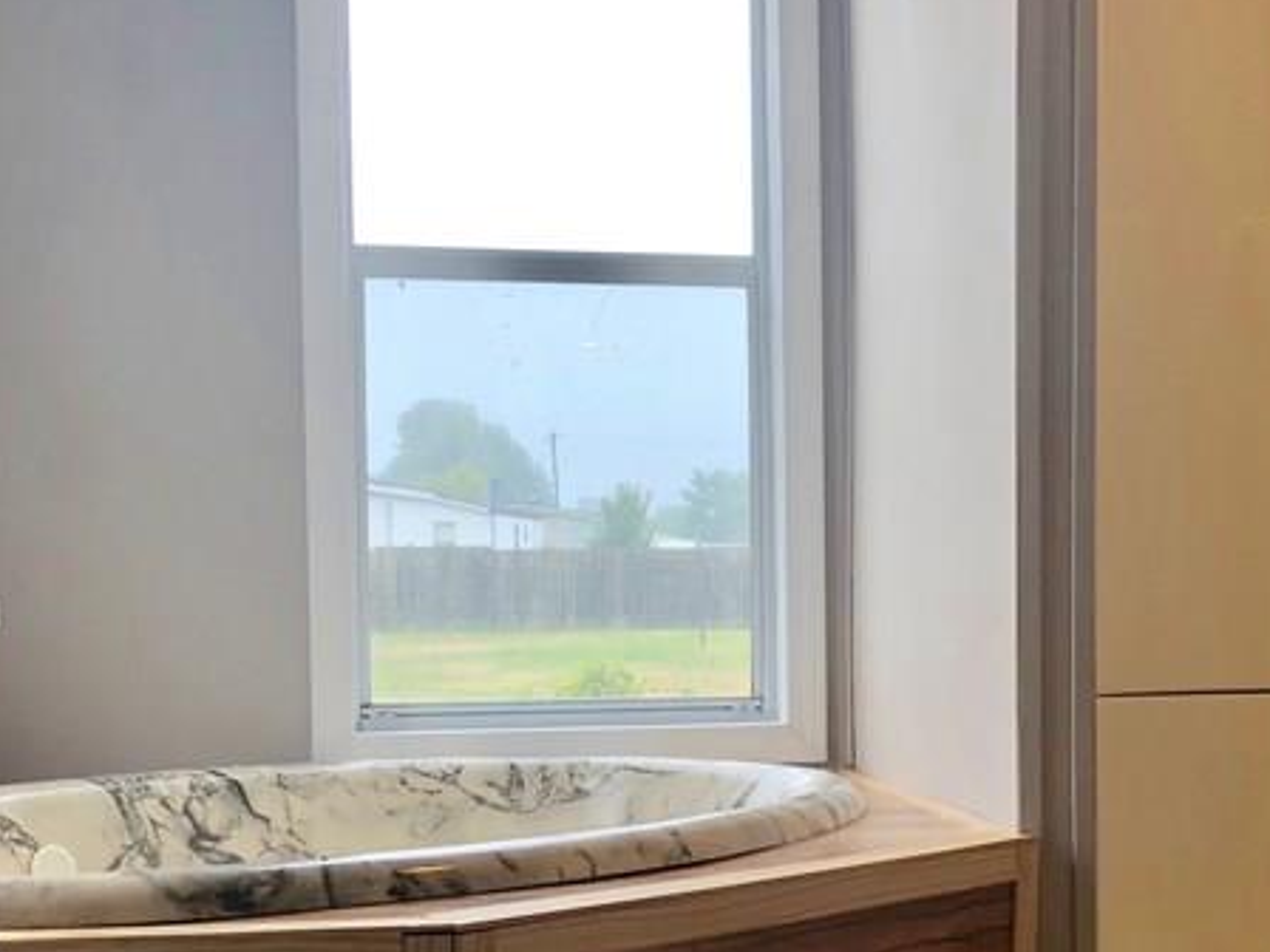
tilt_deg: -1.8
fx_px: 2348
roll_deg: +0.3
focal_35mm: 64
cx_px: 896
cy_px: 660
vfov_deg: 22.8
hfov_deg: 29.9
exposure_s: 1/120
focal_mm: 4
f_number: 1.8
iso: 40
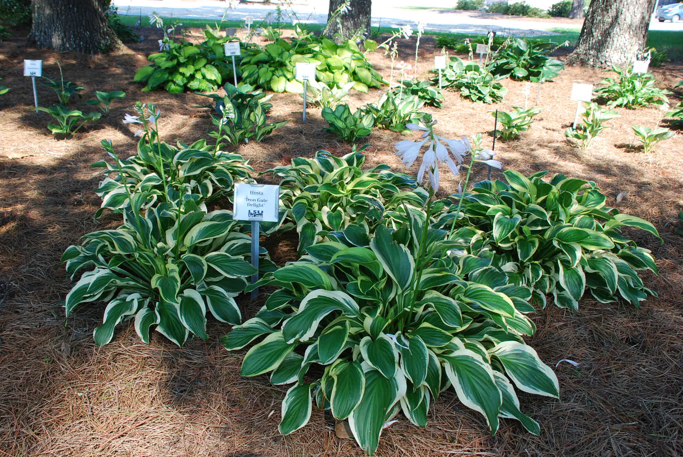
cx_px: 342
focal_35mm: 30
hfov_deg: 61.9
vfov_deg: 43.7
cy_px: 228
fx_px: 570
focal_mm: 20
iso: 200
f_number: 7.1
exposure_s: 1/60
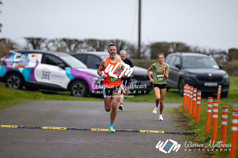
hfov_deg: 4.6
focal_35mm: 450
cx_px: 119
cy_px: 79
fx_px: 2973
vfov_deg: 3.1
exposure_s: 1/1600
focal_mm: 300
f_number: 2.8
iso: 320
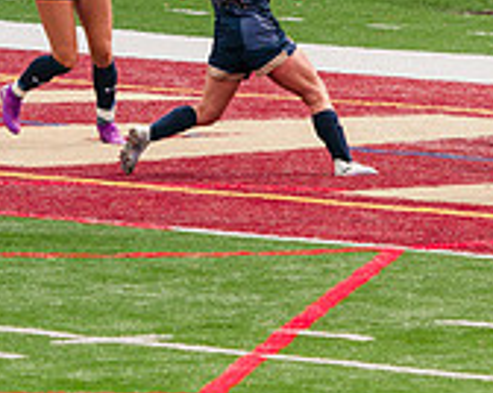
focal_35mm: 951
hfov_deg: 2.0
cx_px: 707
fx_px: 13860
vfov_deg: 1.6
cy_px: 110
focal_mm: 293
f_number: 5.6
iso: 400
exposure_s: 1/1600
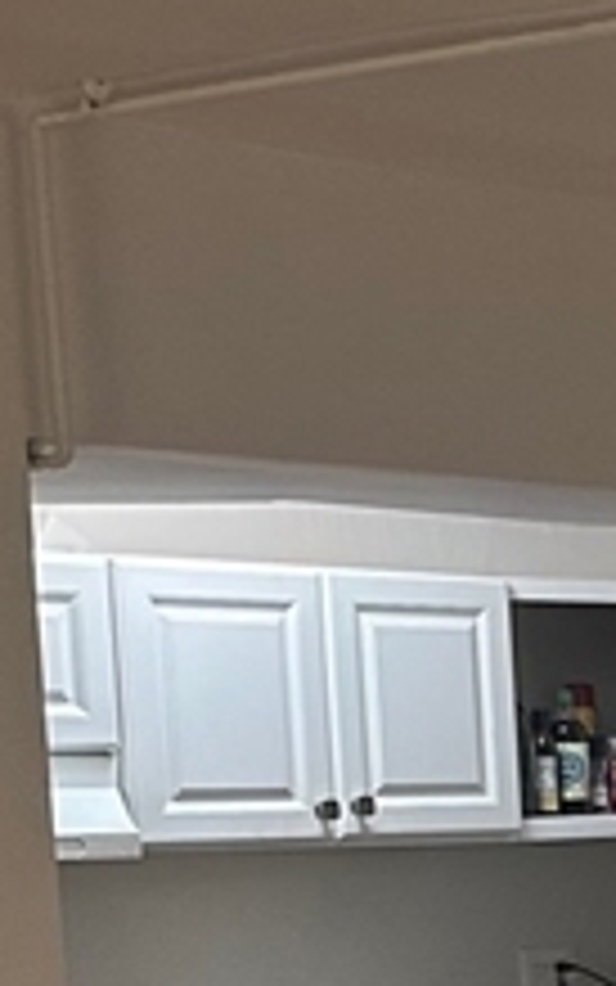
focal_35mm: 119
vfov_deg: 16.7
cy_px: 1211
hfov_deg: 9.0
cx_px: 1817
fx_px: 3194
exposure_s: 1/60
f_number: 1.78
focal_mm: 6.86
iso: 200
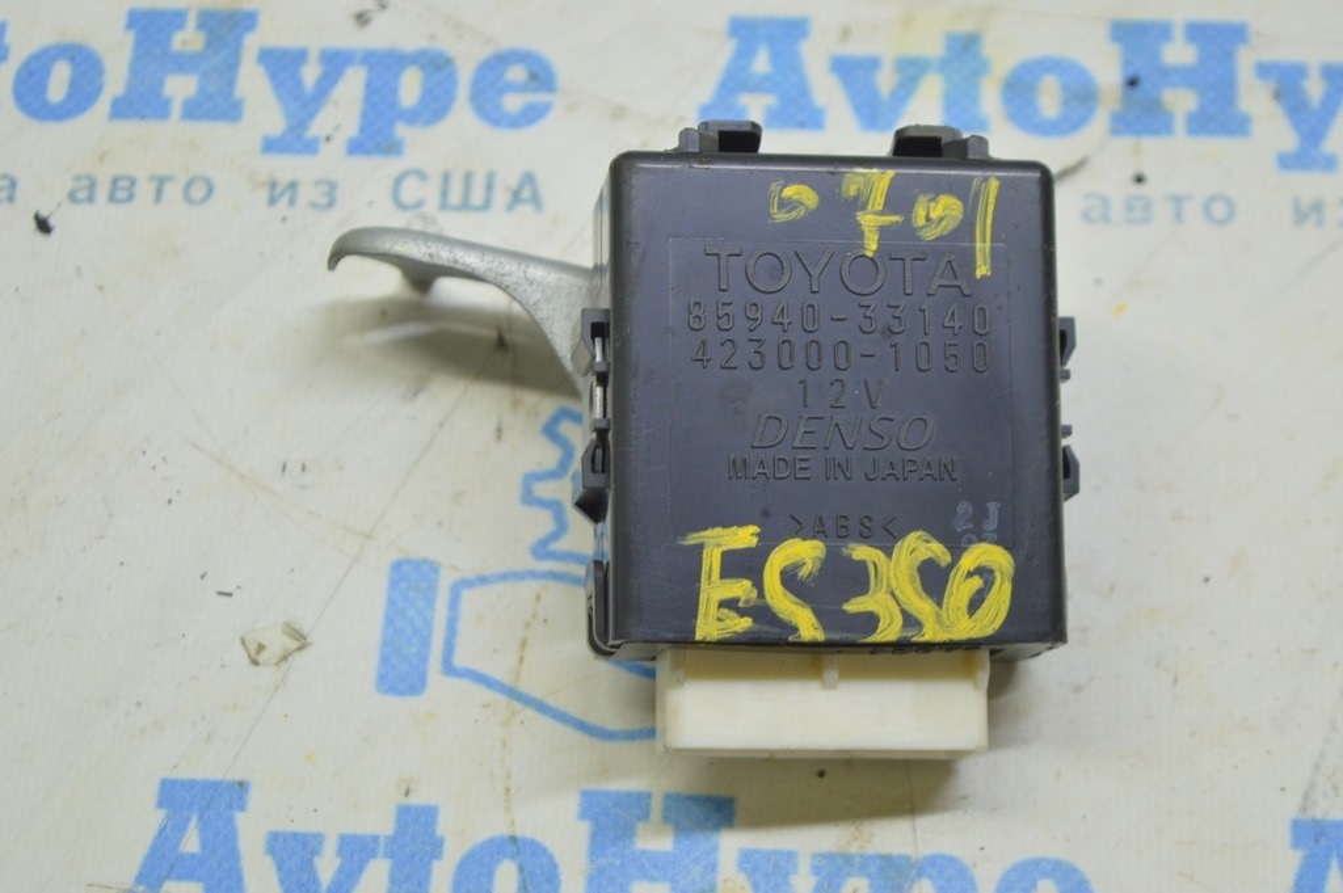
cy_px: 446
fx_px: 3075
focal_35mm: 82
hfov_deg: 24.6
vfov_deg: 16.5
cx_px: 672
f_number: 5.6
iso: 400
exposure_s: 1/20
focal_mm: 55
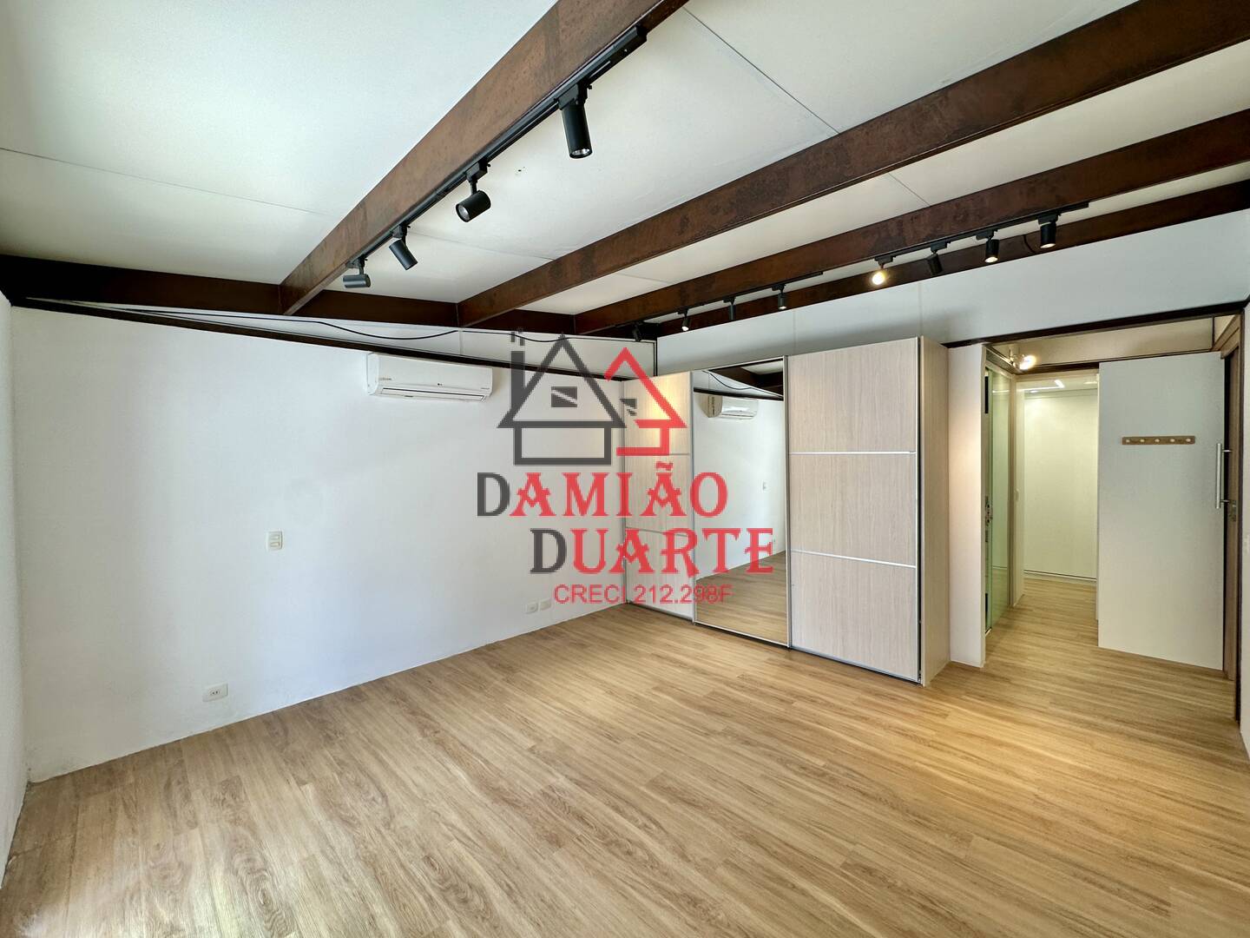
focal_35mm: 14
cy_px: 469
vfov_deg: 85.7
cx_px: 625
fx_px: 506
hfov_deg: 102.1
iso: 80
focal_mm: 2.22
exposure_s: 1/120
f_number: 2.2
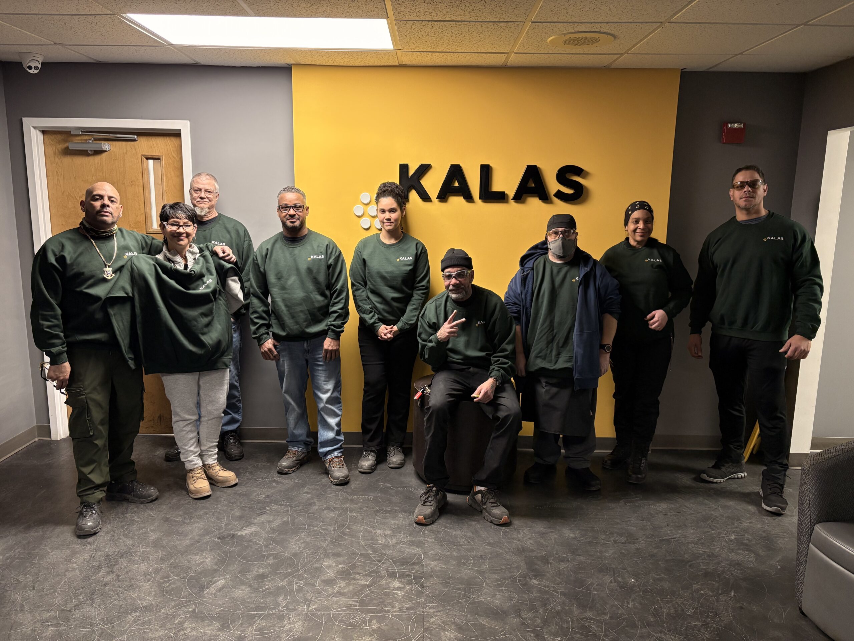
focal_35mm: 26
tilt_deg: -9.7
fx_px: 641
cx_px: 427
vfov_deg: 53.1
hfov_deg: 67.3
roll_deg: -0.6
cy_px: 320
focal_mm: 5.96
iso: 160
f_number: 1.6
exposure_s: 1/60
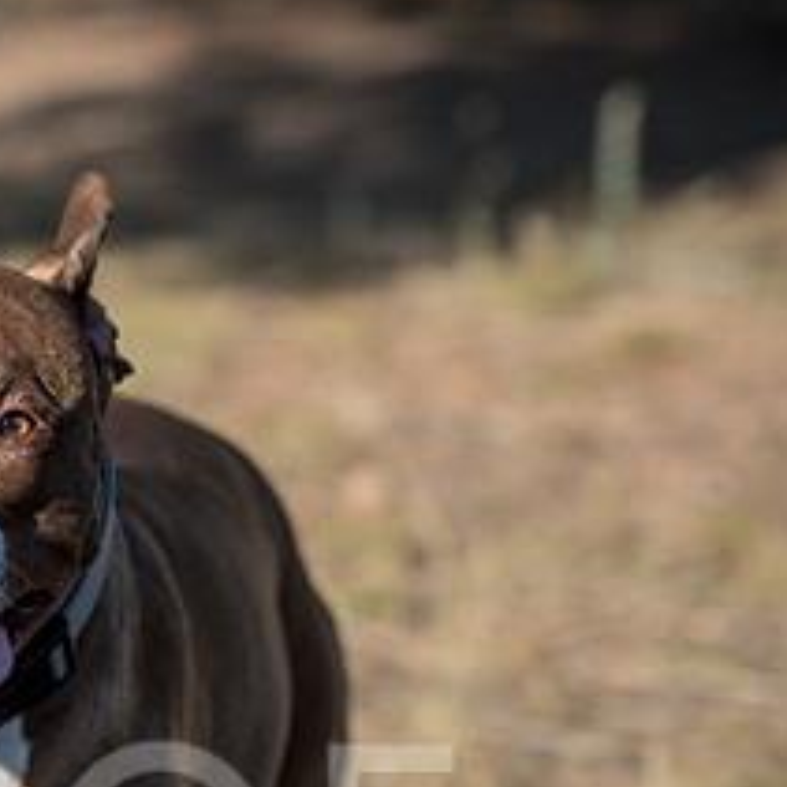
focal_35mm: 245
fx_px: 6302
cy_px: 524
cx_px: -78
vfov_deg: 7.1
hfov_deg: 7.1
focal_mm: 105
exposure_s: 1/1250
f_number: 4
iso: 200
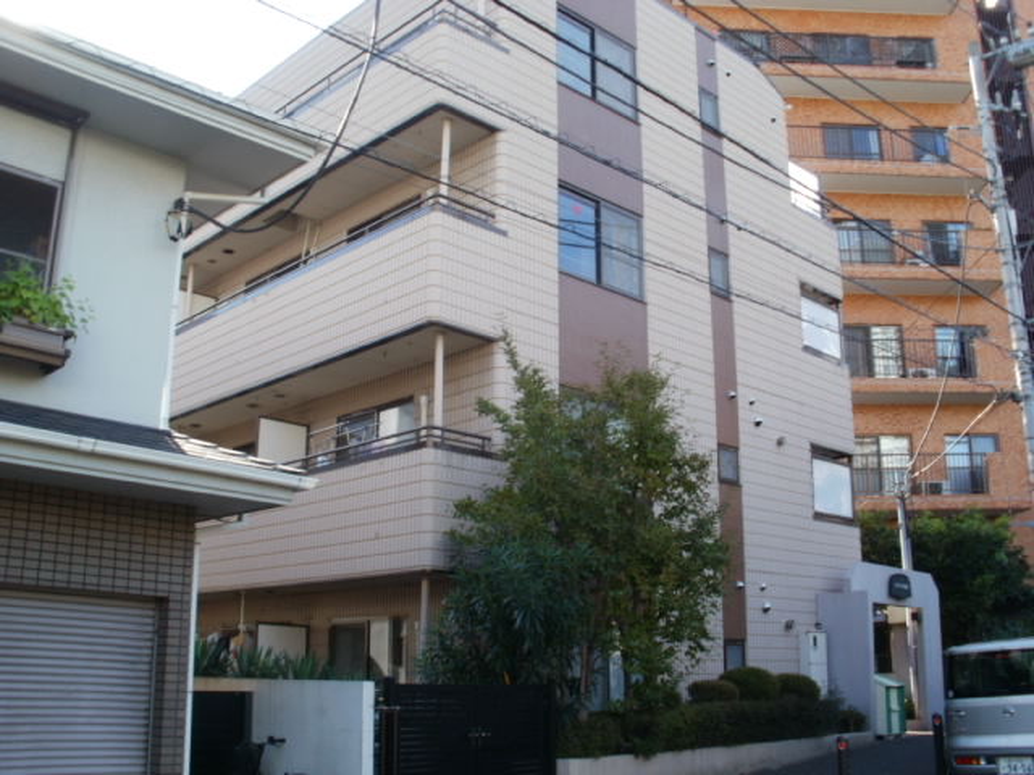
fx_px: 1075
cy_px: 388
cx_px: 517
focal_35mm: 36
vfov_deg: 39.7
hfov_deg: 51.4
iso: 100
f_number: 5.6
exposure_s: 1/80
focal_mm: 6.3
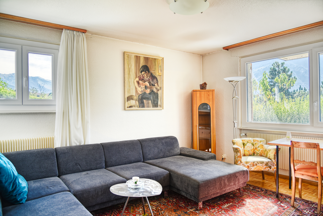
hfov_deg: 73.7
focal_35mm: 24
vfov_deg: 53.2
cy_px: 108
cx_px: 162
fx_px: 215
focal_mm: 24
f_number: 5
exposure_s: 1/100
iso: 250
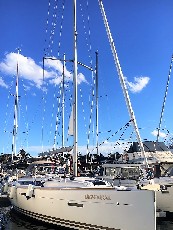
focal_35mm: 33
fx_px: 220
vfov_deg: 55.2
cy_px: 129
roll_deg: +0.4
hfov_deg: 42.9
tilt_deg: +13.5
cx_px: 90
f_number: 2.2
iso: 25
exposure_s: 1/1603
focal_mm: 4.15
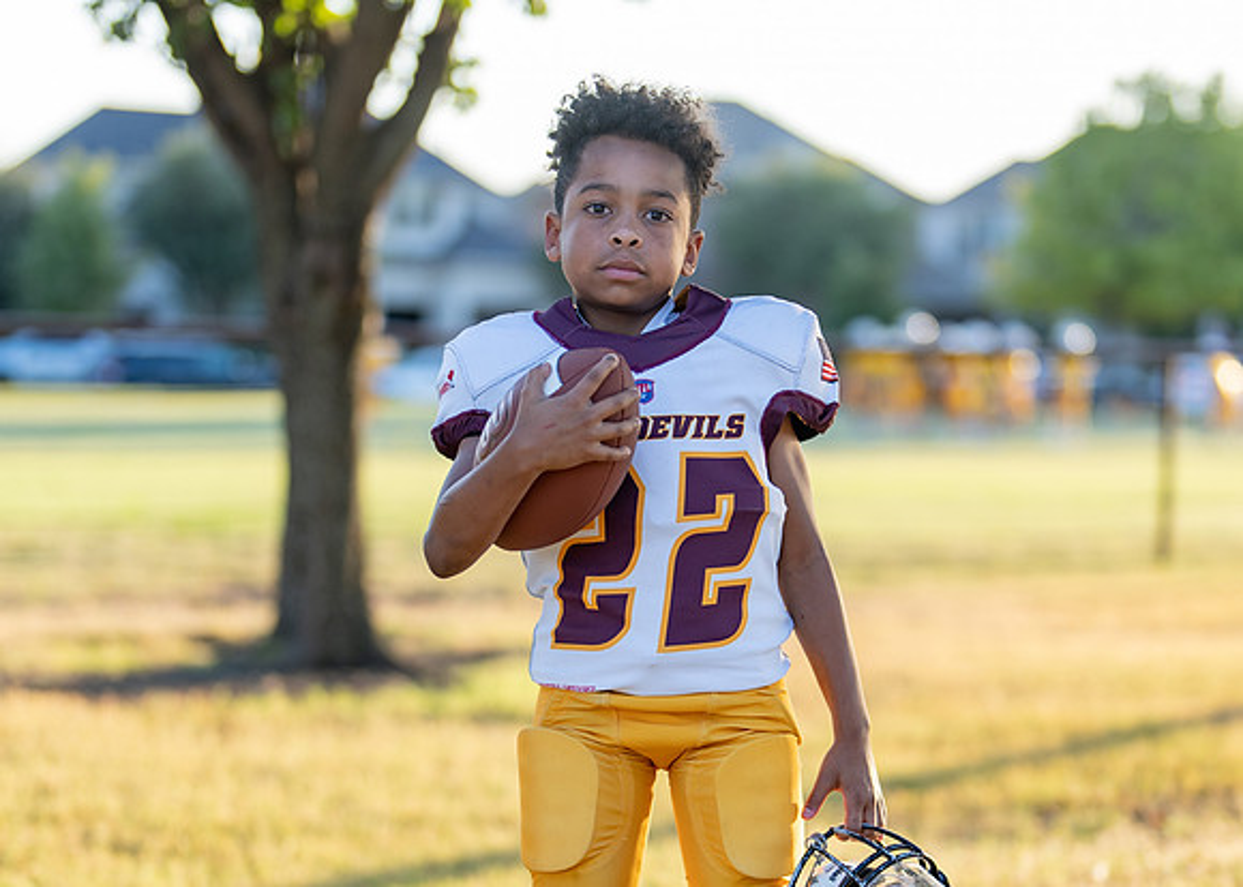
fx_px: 3330
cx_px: 750
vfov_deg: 15.1
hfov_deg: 21.1
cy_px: 671
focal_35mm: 94
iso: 100
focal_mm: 50
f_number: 1.2
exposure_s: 1/1000
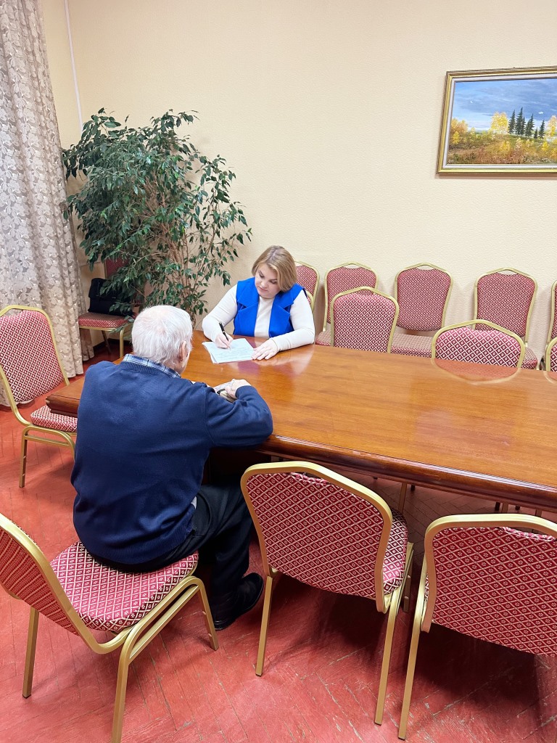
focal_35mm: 24
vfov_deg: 71.6
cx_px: 278
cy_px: 372
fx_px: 515
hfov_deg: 56.8
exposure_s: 1/50
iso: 320
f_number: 1.78
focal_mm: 6.86
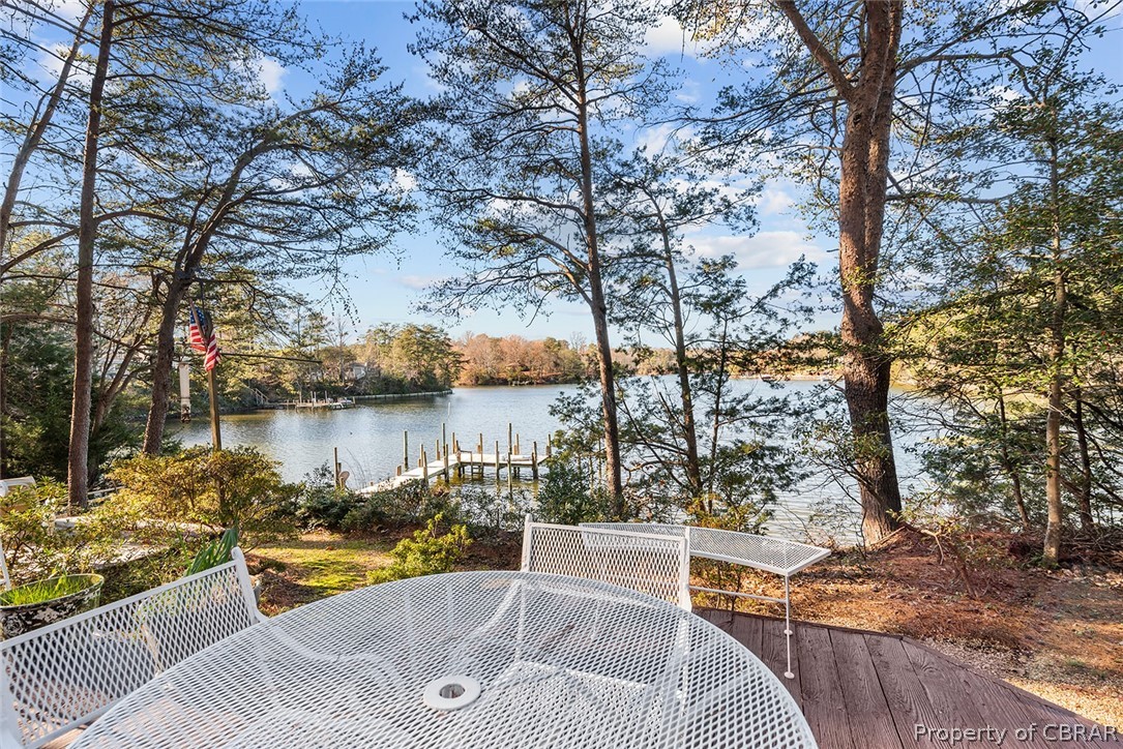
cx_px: 562
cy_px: 374
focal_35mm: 16
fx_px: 499
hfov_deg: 96.7
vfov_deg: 73.8
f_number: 8
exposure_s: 1/30
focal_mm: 16
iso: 80
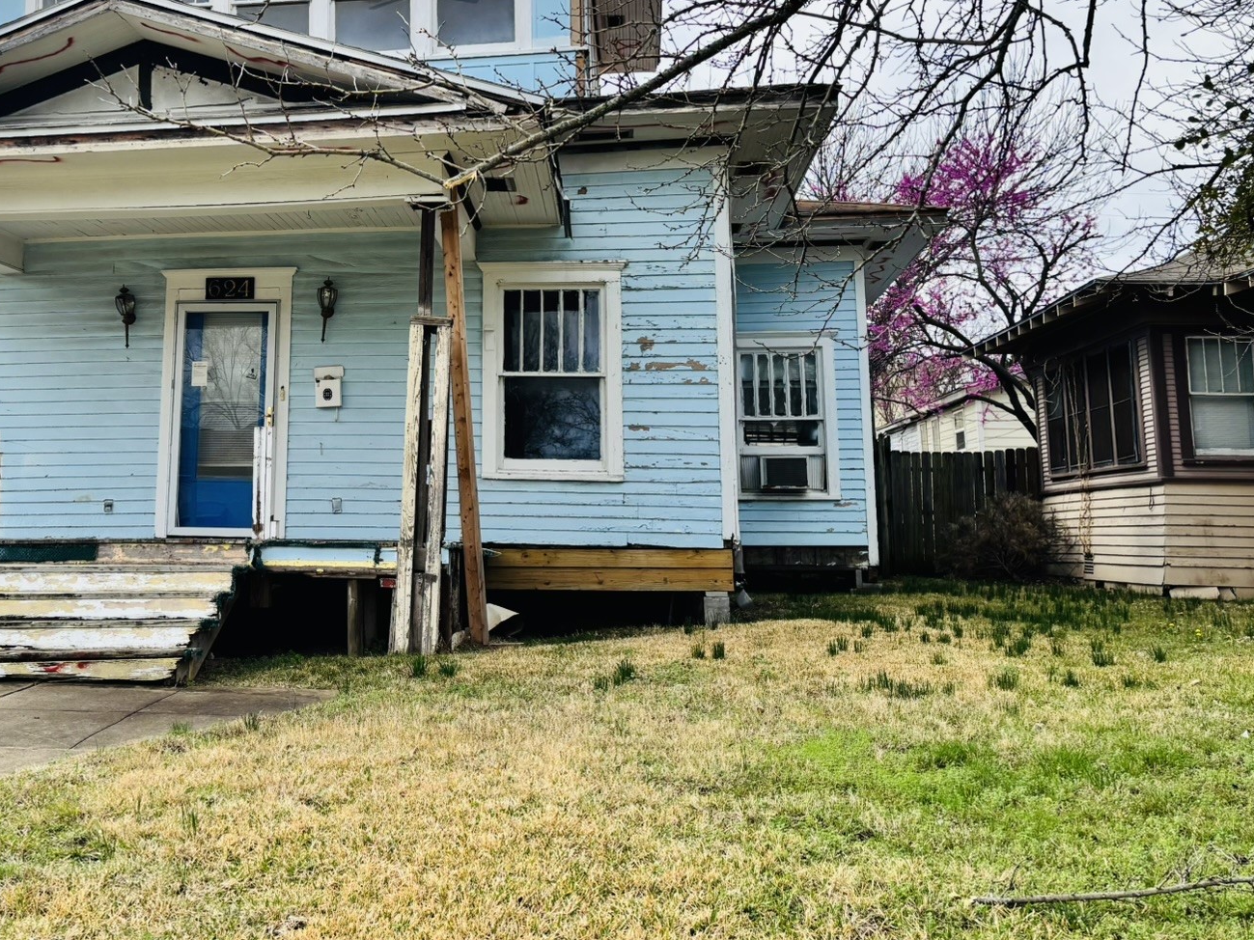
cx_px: 345
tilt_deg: +10.2
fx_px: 1485
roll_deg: +0.4
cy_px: 291
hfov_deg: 44.5
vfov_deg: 34.7
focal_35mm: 41
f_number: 1.6
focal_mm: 5.96
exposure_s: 1/3106
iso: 50
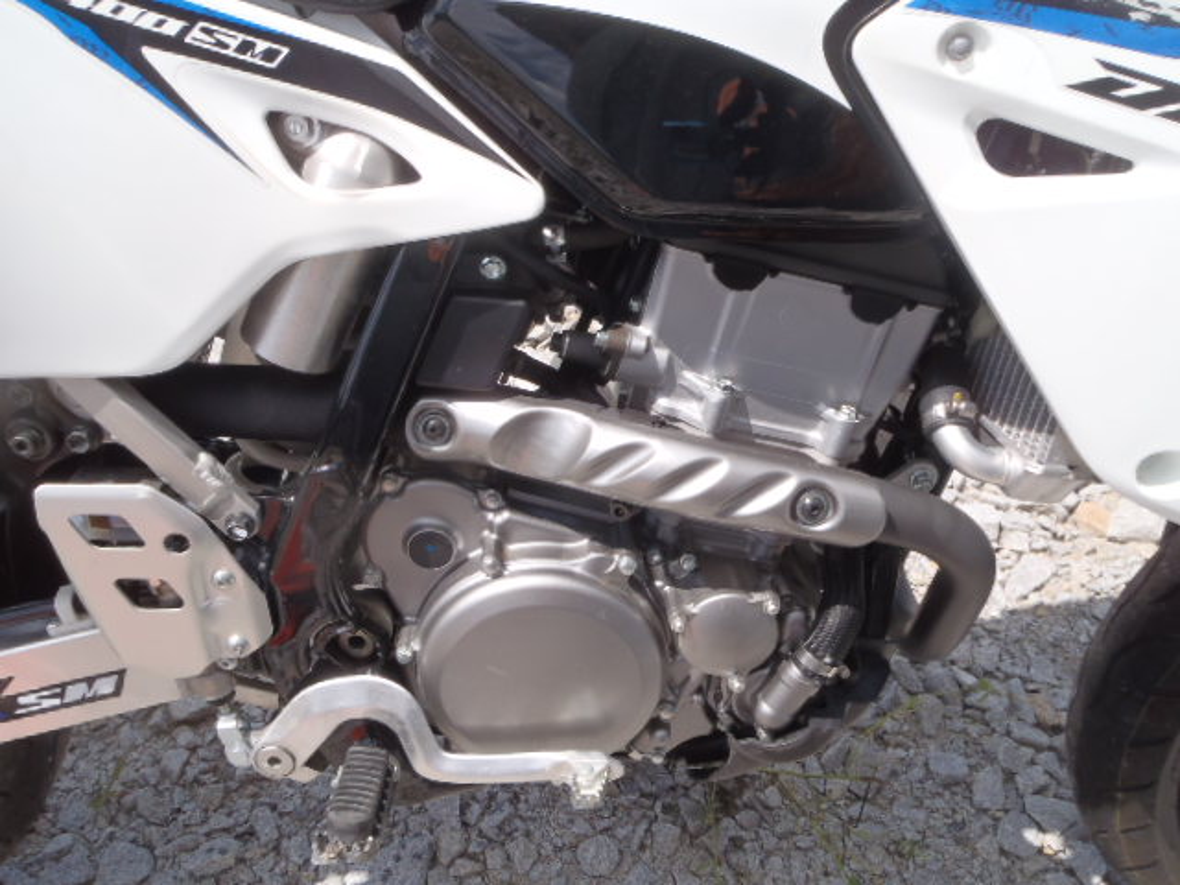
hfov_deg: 63.4
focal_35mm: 28
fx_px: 954
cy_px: 442
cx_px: 590
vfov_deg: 49.7
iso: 80
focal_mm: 5
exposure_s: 1/400
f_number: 4.5
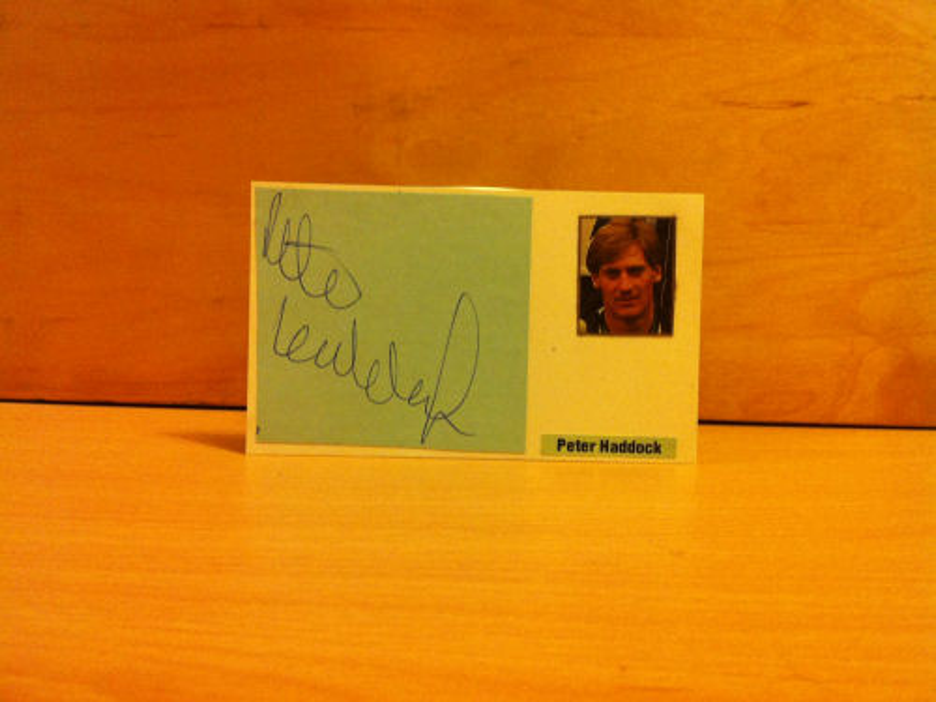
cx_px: 468
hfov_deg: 52.6
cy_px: 351
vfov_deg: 40.7
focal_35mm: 35
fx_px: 946
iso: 250
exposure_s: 1/17
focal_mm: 3.85
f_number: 2.8
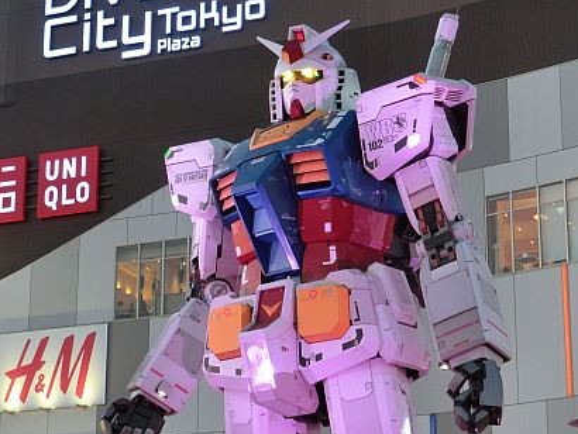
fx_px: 1687
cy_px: 225
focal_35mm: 101
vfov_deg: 14.7
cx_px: 272
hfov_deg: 19.4
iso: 640
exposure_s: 1/60
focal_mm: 16.3
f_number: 4.2
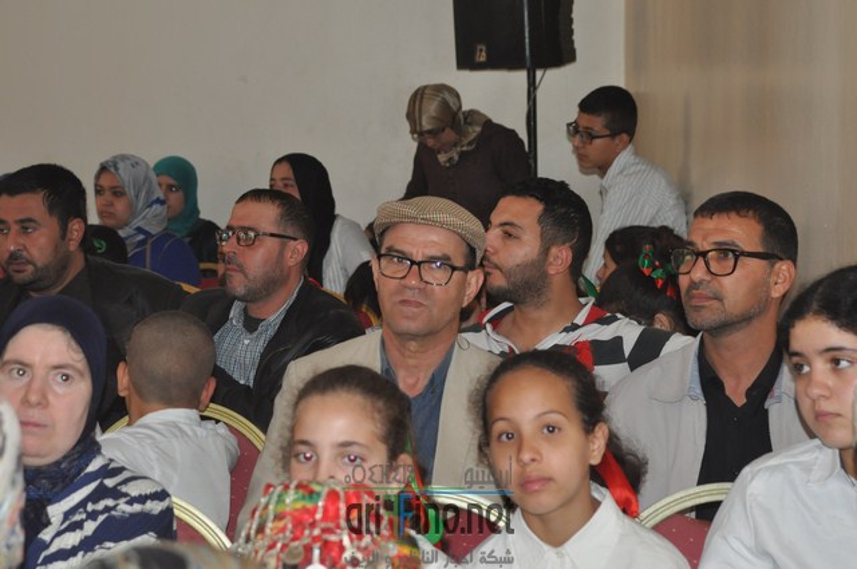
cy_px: 284
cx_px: 428
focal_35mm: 93
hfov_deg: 21.9
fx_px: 2211
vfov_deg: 14.7
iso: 800
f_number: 4.8
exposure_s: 1/60
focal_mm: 62
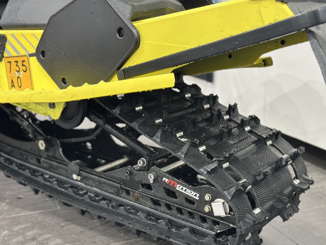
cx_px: 163
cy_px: 122
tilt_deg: -14.0
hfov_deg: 39.7
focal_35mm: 48
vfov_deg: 30.3
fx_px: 452
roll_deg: -0.1
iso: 80
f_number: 1.78
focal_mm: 6.86
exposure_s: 1/50
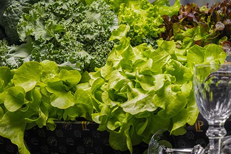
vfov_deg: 9.4
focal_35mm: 146
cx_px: 118
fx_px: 937
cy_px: 41
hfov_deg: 14.1
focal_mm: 70
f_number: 4.5
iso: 100
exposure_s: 1/400
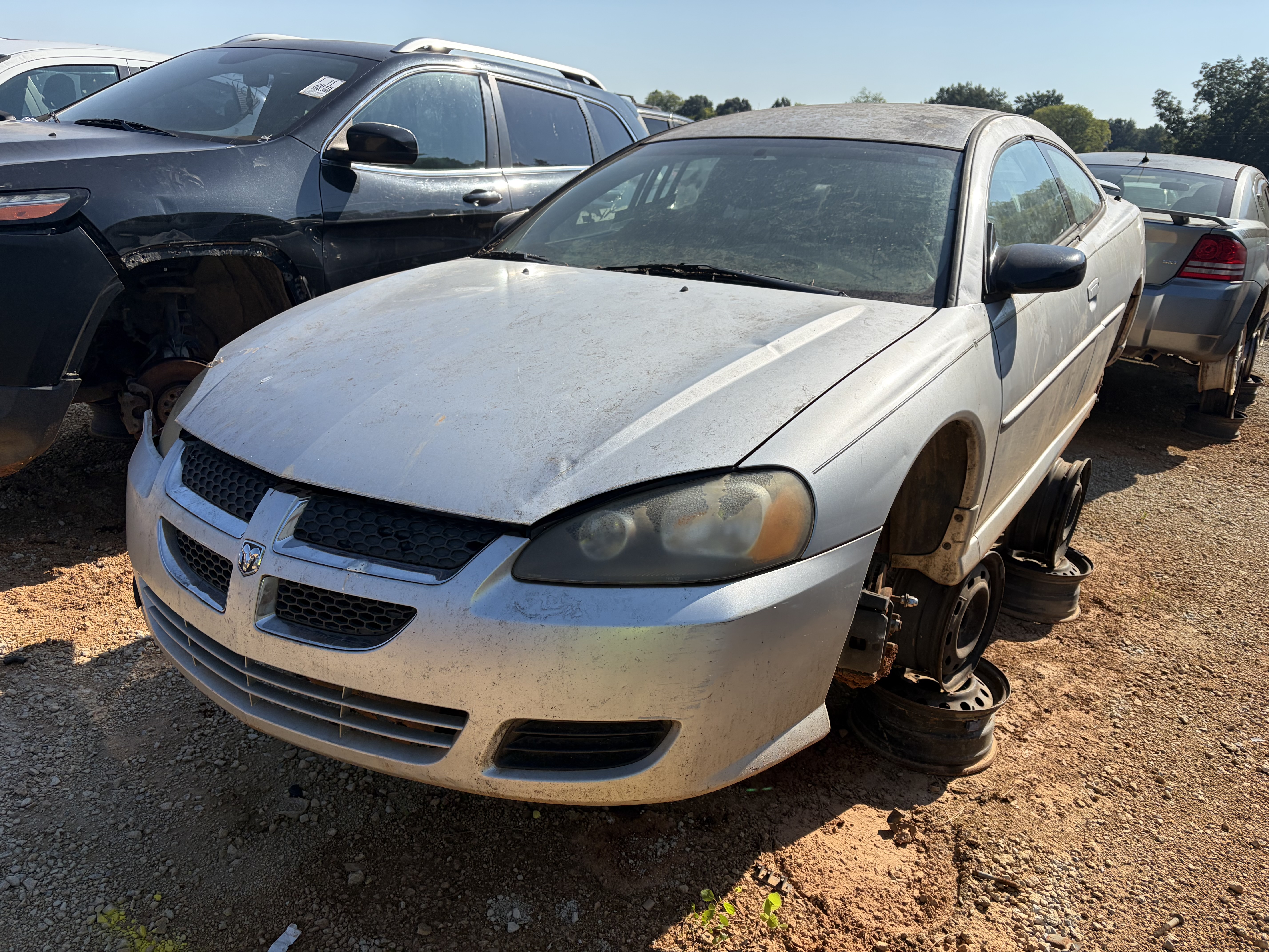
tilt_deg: -17.6
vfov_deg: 53.1
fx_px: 953
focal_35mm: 26
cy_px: 476
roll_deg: -4.7
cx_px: 634
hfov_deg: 67.3
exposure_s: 1/3831
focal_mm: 5.96
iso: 64
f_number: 1.6
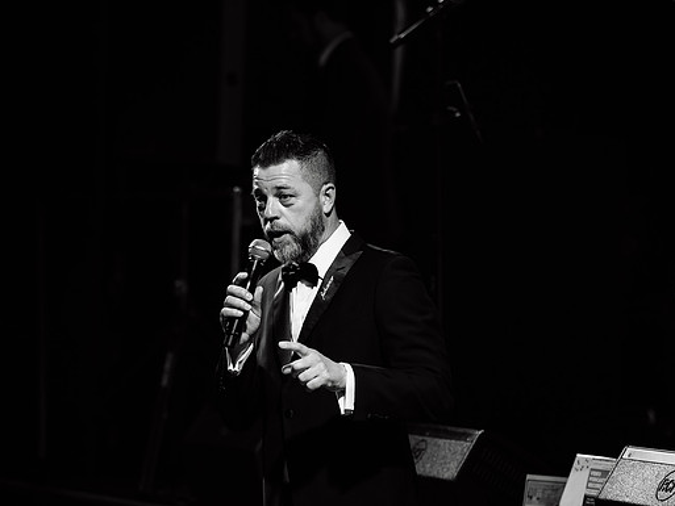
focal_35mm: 174
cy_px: 253
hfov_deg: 11.4
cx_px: 326
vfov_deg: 8.5
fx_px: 3394
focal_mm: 160
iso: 1600
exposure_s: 1/200
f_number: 3.5
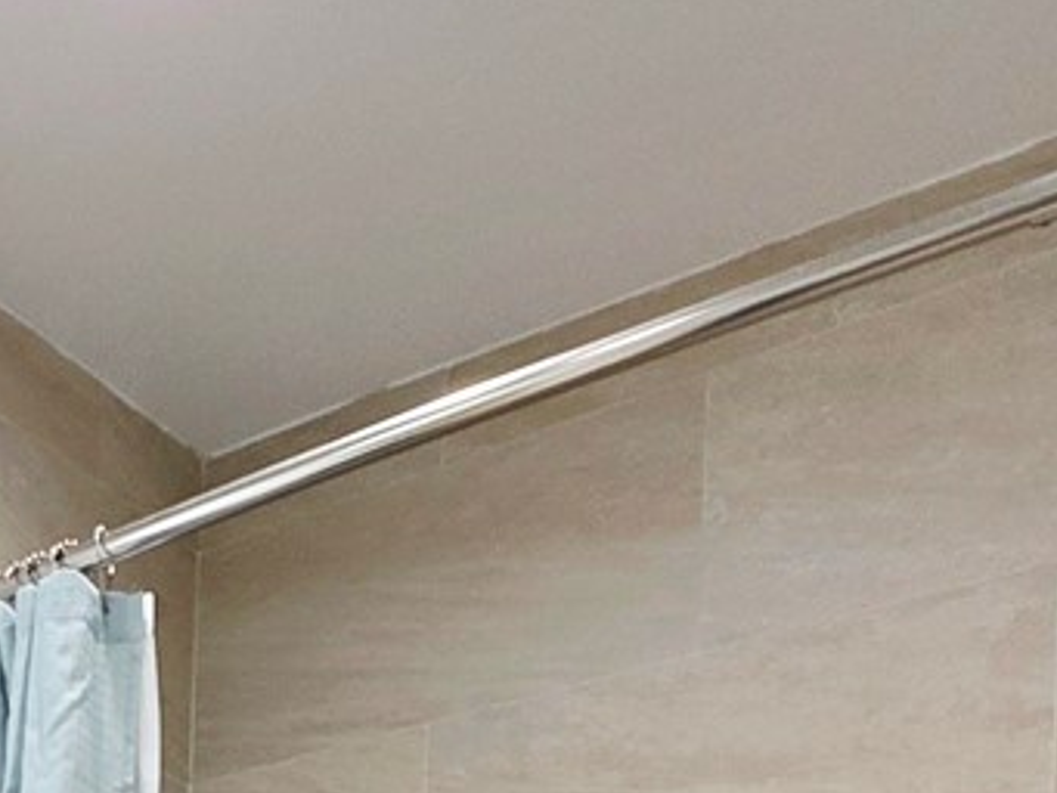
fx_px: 1863
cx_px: -428
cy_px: 1493
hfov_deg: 25.6
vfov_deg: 18.1
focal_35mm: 61
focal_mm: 2.2
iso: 64
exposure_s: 1/120
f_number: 1.9
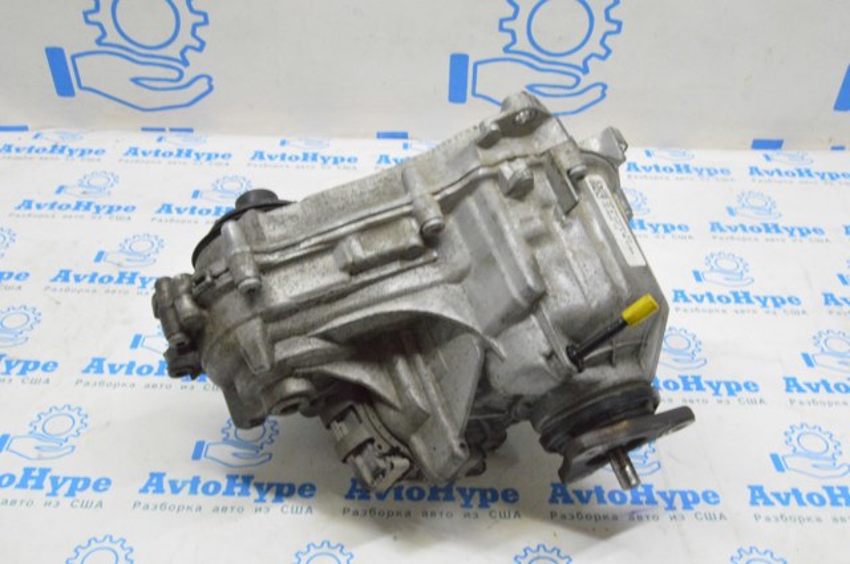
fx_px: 849
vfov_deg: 36.8
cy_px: 282
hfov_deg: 53.2
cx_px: 425
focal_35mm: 36
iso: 6400
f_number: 20
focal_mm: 24
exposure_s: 1/15
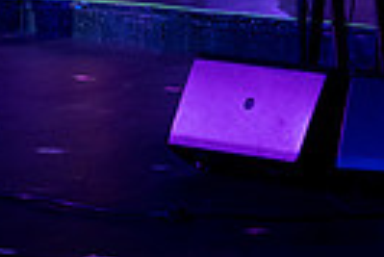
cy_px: -260
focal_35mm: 296
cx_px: -107
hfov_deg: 6.9
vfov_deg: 4.6
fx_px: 3161
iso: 3200
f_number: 5.6
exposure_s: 1/100
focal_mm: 68
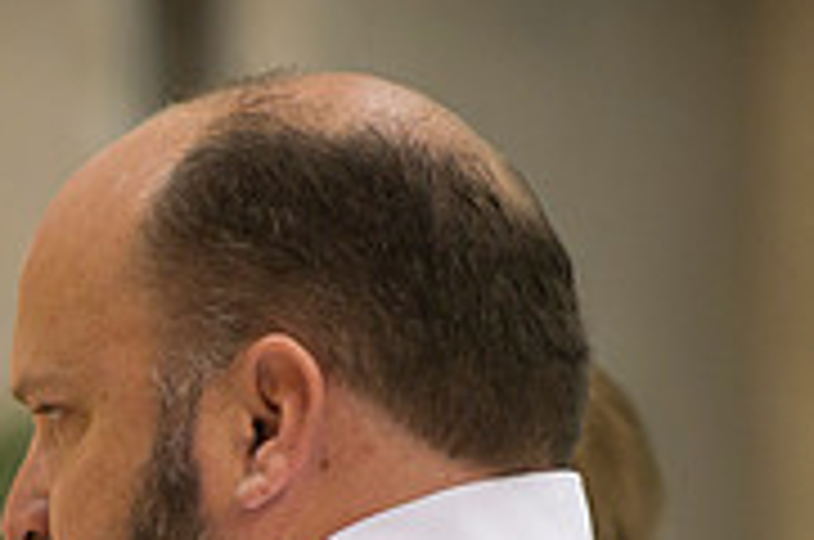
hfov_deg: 3.4
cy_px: 860
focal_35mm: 610
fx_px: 13768
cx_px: -337
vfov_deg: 2.2
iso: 2000
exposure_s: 1/100
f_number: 2.8
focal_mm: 190
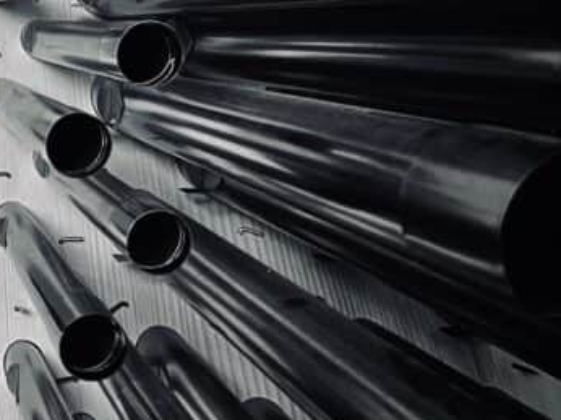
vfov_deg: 19.0
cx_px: 58
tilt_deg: -3.8
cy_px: 104
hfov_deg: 24.6
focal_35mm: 77
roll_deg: -1.2
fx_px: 1247
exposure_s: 1/36
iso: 640
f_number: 1.6
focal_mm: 5.1
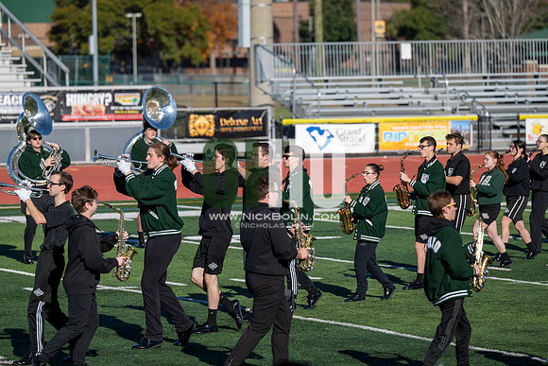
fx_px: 3045
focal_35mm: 200
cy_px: 183
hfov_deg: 10.3
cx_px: 274
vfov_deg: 6.9
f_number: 4
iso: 160
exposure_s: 1/2000
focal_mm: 200
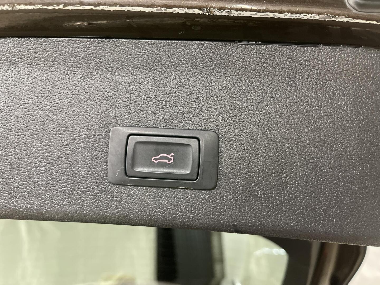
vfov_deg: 53.1
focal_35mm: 26
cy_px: 142
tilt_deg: +15.3
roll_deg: +2.2
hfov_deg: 67.3
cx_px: 190
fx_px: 285
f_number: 1.6
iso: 320
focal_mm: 5.1
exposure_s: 1/50
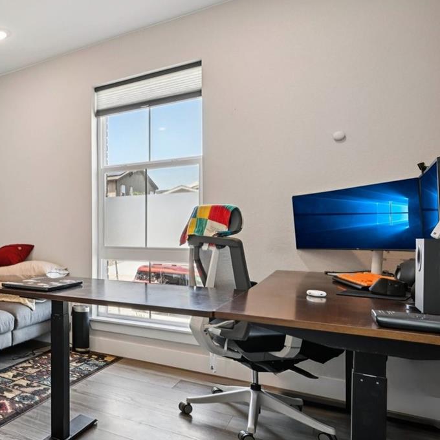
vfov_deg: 57.3
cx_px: -47
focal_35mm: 28
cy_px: 226
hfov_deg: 43.8
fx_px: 403
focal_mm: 14
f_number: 10
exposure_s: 1/15
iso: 220
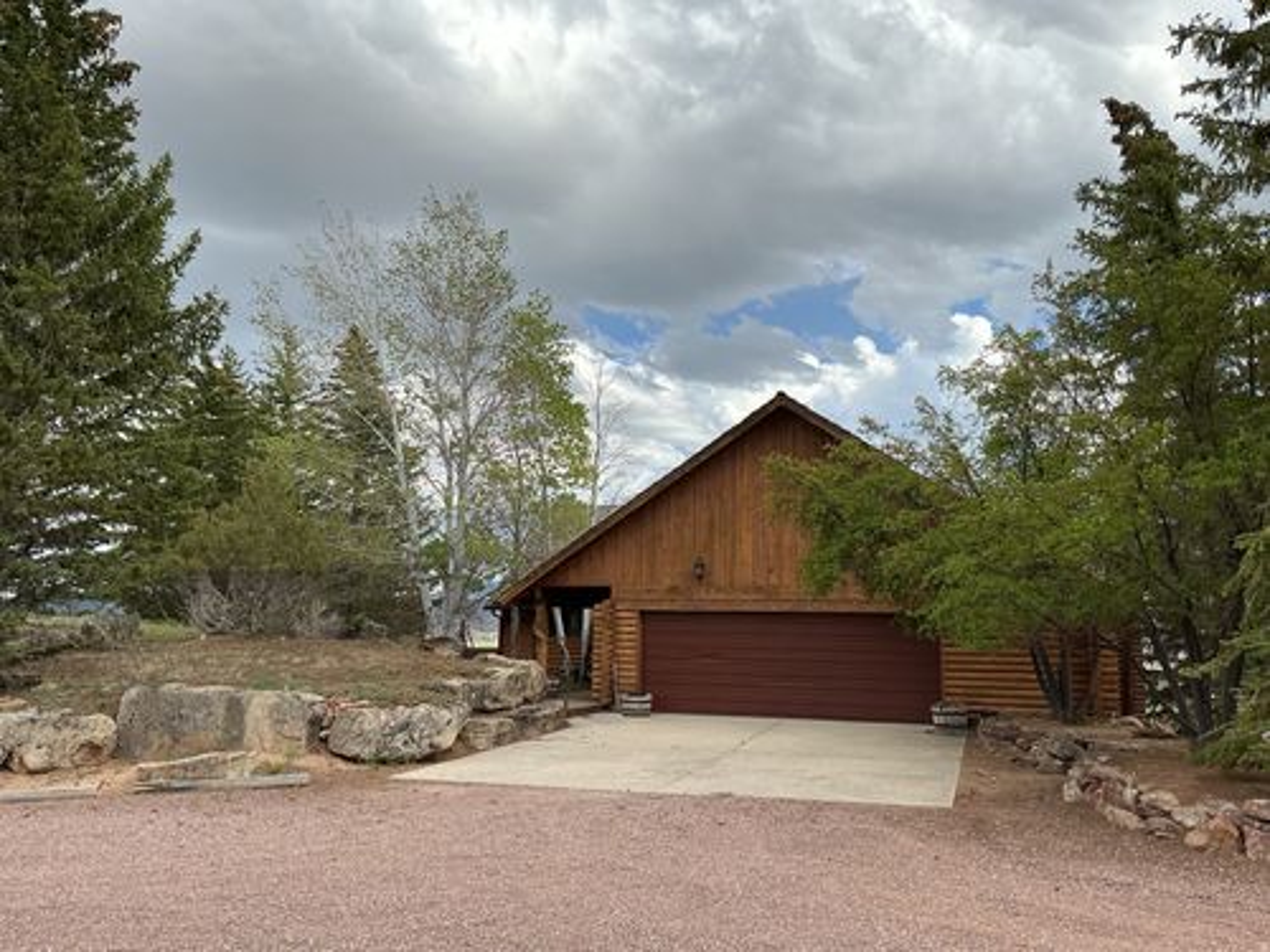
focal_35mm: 29
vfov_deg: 48.2
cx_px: 635
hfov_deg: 61.7
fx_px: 1064
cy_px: 476
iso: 25
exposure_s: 1/1626
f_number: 1.8
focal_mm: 3
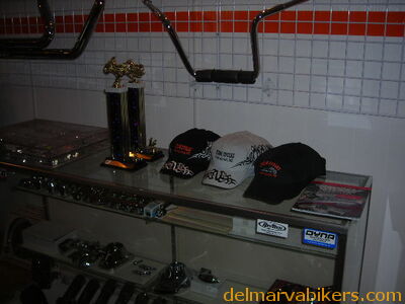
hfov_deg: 49.0
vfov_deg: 37.7
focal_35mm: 38
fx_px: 445
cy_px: 152
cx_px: 202
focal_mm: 6.3
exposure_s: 1/60.1
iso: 50
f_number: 3.2
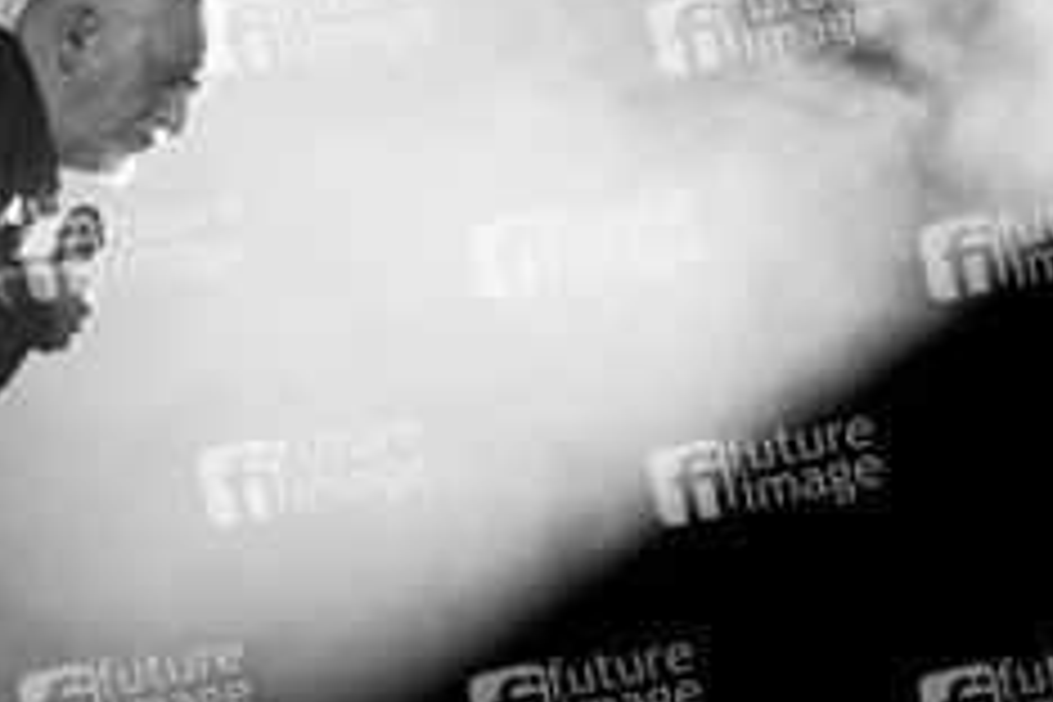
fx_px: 5908
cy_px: 360
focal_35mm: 202
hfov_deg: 10.2
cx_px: 644
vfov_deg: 6.8
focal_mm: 70
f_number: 2.8
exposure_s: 1/320
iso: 720
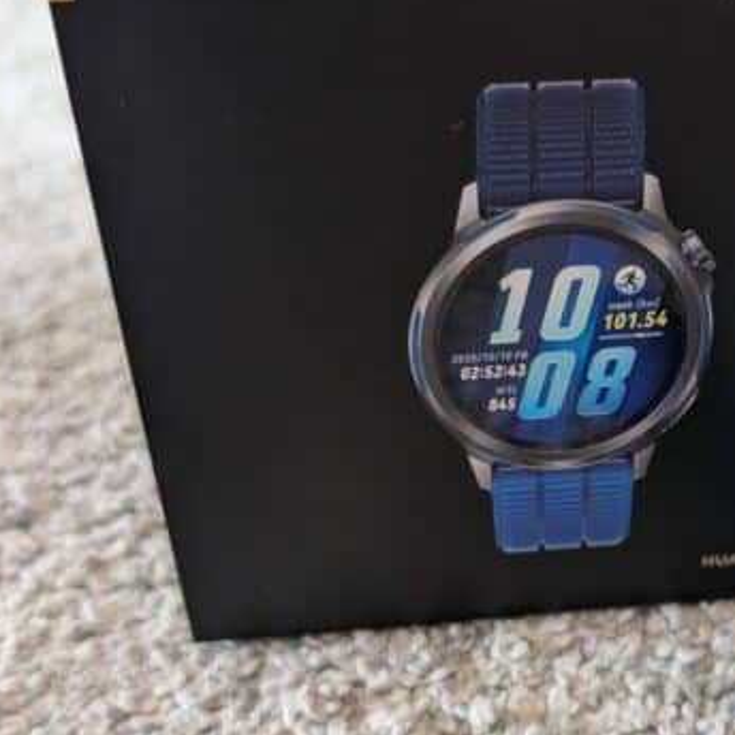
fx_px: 1033
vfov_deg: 39.1
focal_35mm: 43
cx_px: 553
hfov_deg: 38.2
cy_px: 410
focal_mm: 6.9
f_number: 1.68
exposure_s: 1/124
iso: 924
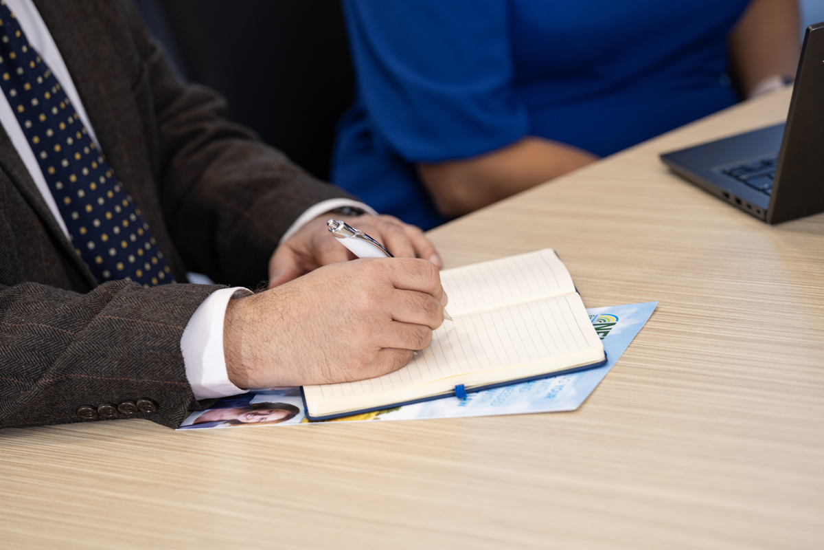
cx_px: 412
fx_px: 3296
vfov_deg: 9.5
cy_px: 275
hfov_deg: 14.3
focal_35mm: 144
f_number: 4
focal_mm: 144
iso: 400
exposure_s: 1/100
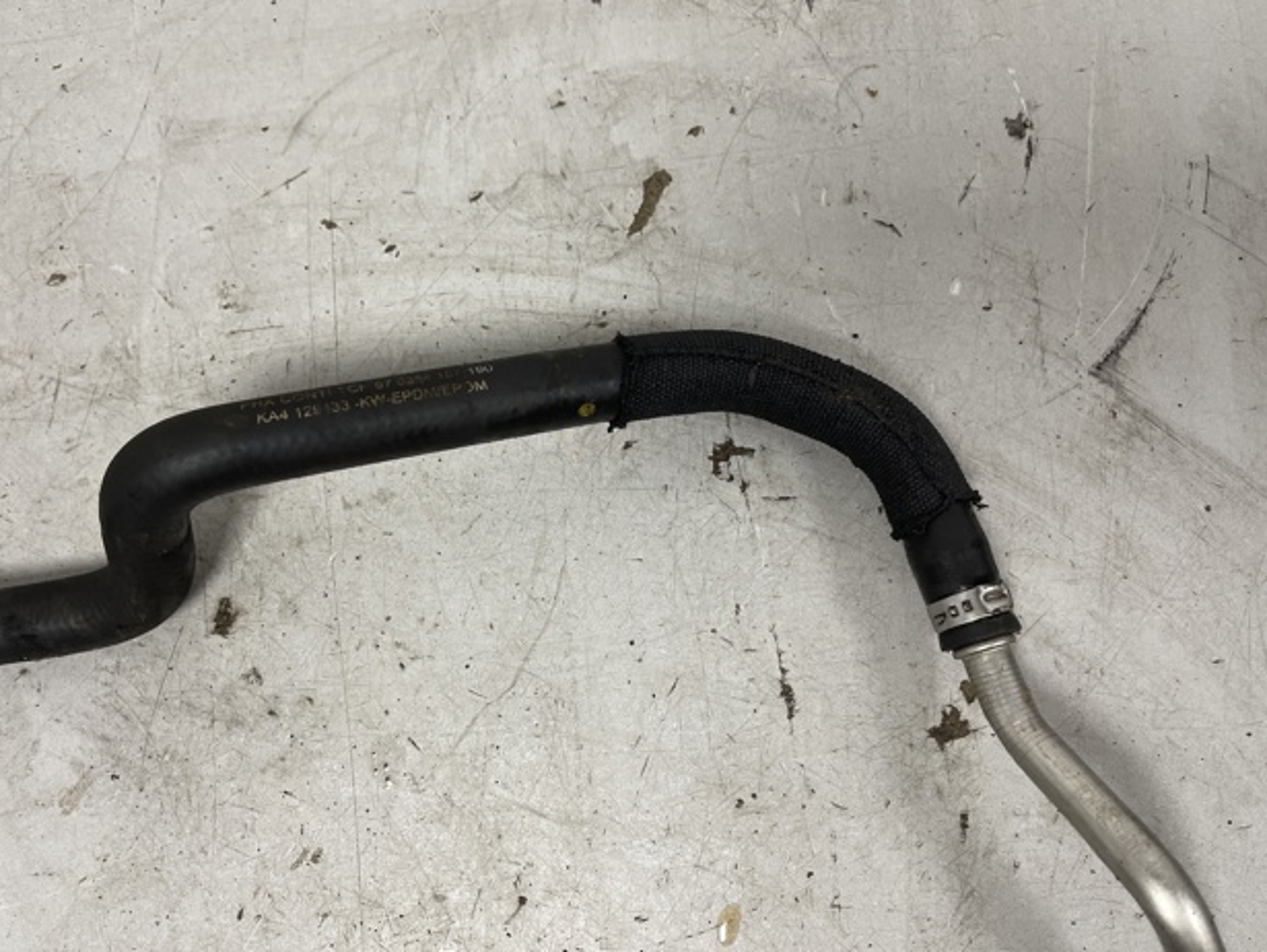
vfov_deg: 53.1
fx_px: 952
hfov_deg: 67.3
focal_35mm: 26
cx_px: 616
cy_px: 468
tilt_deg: -82.0
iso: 100
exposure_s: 1/100
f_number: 1.6
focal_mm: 5.1
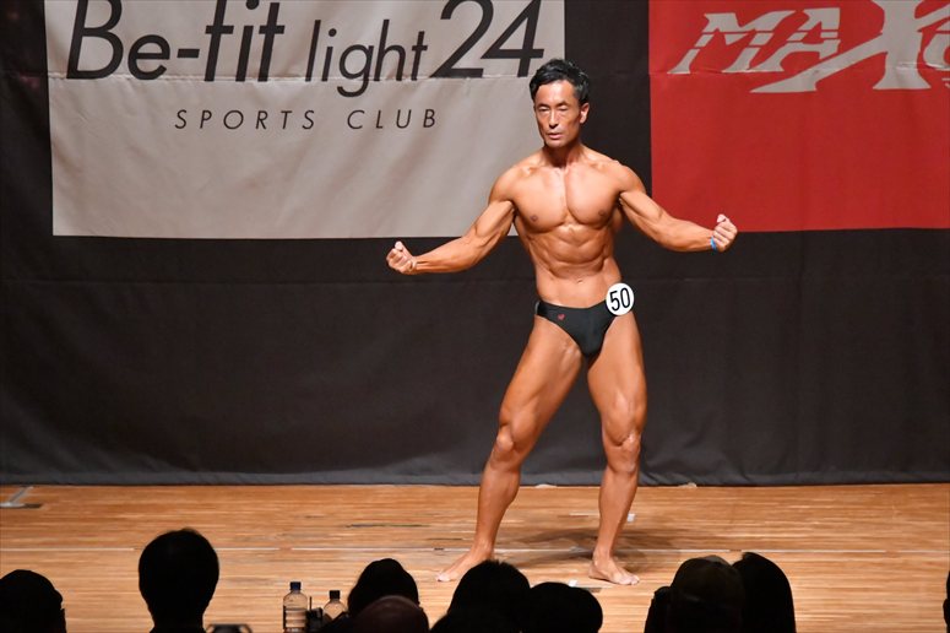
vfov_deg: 5.1
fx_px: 7122
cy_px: 316
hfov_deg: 7.6
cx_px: 475
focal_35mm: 270
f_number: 5.6
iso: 12800
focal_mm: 180
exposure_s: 1/400
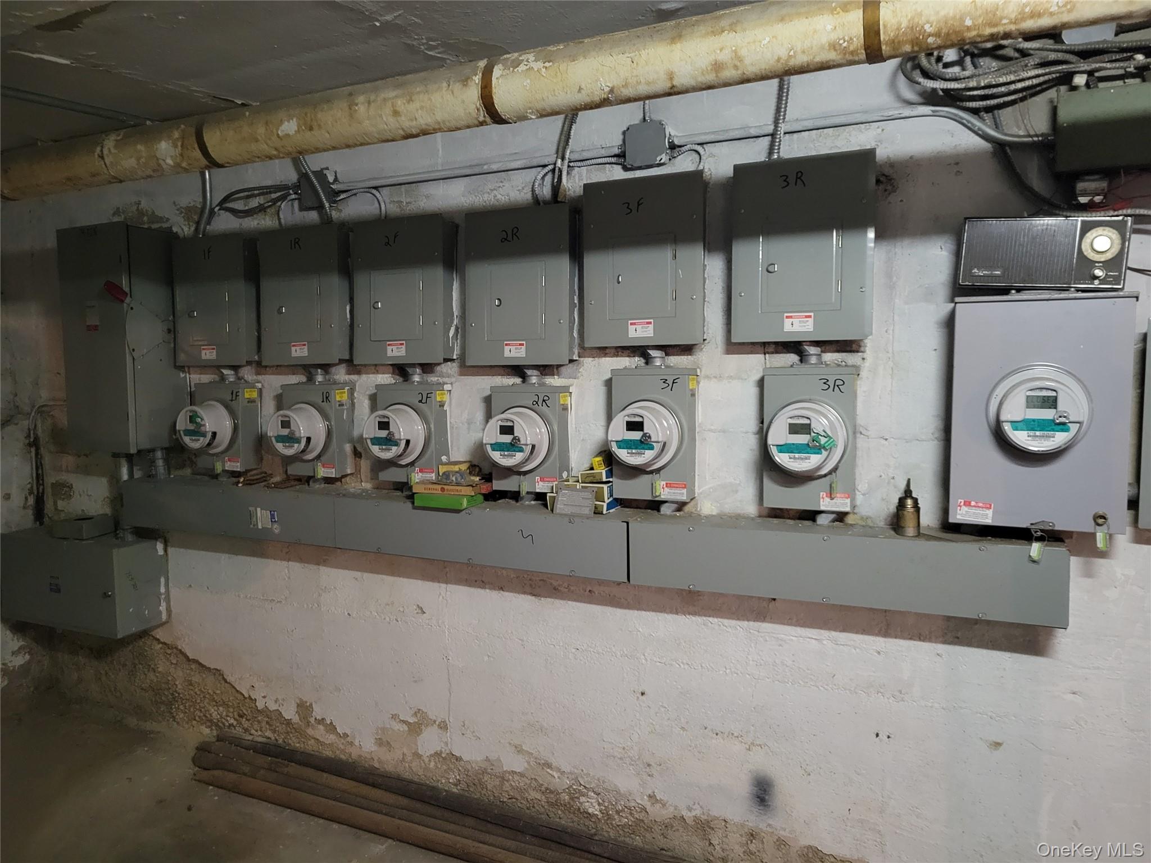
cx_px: 576
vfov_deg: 53.1
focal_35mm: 26
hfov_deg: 67.3
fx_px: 865
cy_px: 432
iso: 800
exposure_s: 1/24
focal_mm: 5.4
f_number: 1.8
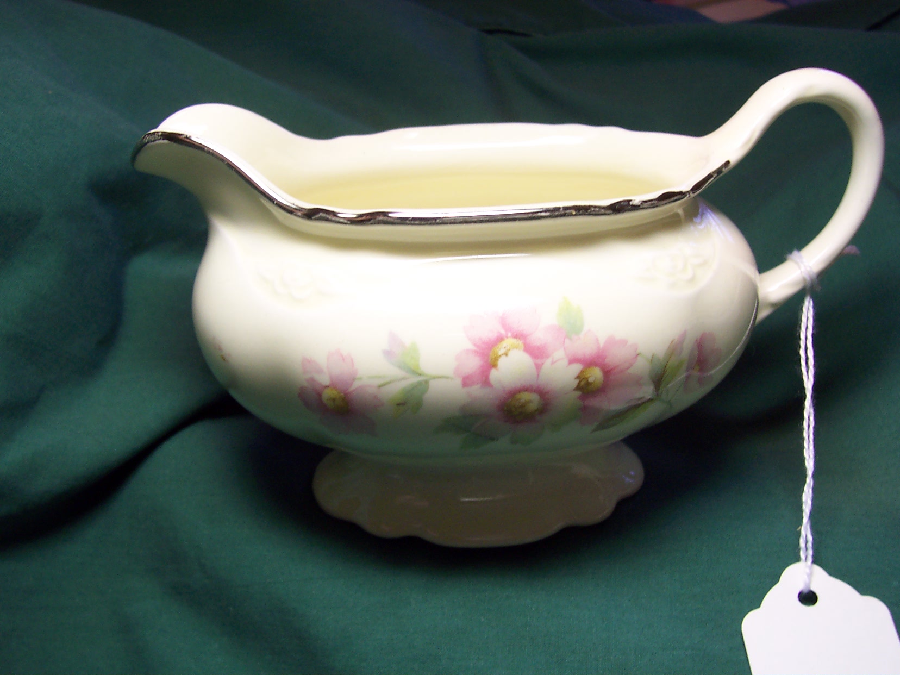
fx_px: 962
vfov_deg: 38.7
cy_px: 338
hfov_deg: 50.1
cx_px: 450
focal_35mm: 37
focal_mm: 5.6
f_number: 2.8
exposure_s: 1/30
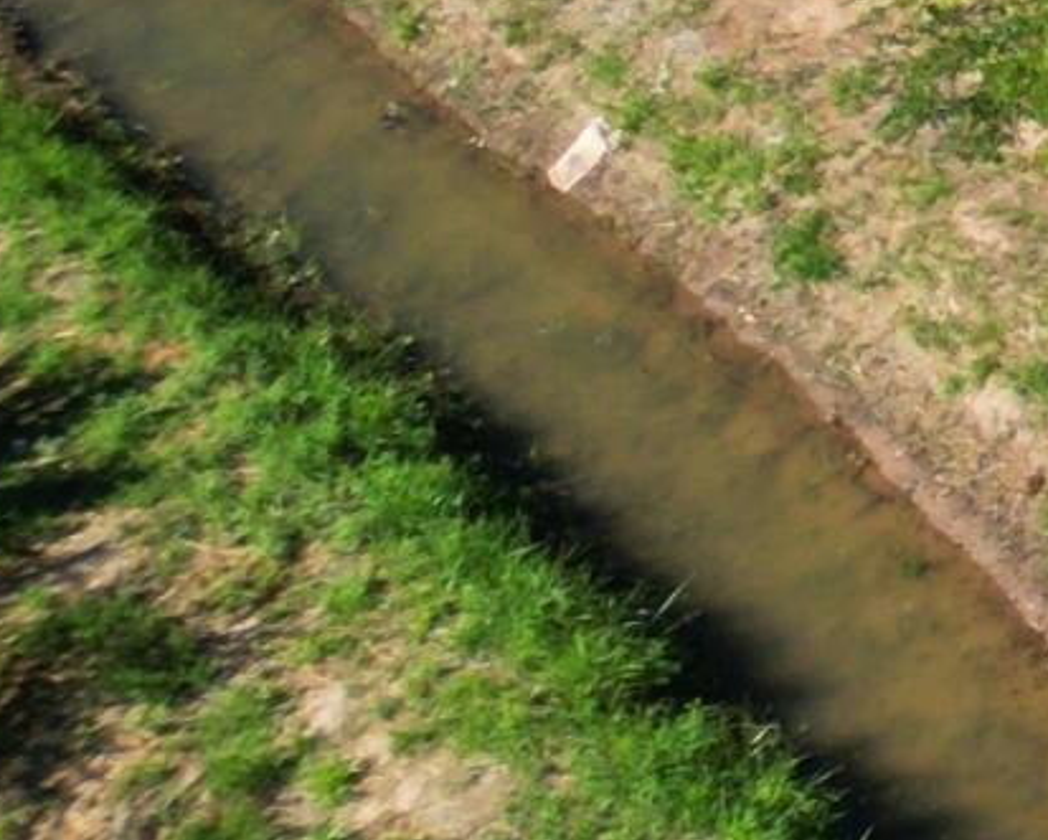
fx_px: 5277
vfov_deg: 8.2
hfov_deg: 8.9
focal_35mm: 170
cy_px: -1360
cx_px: 3322
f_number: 1.7
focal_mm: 6.72
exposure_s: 1/2000
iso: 120
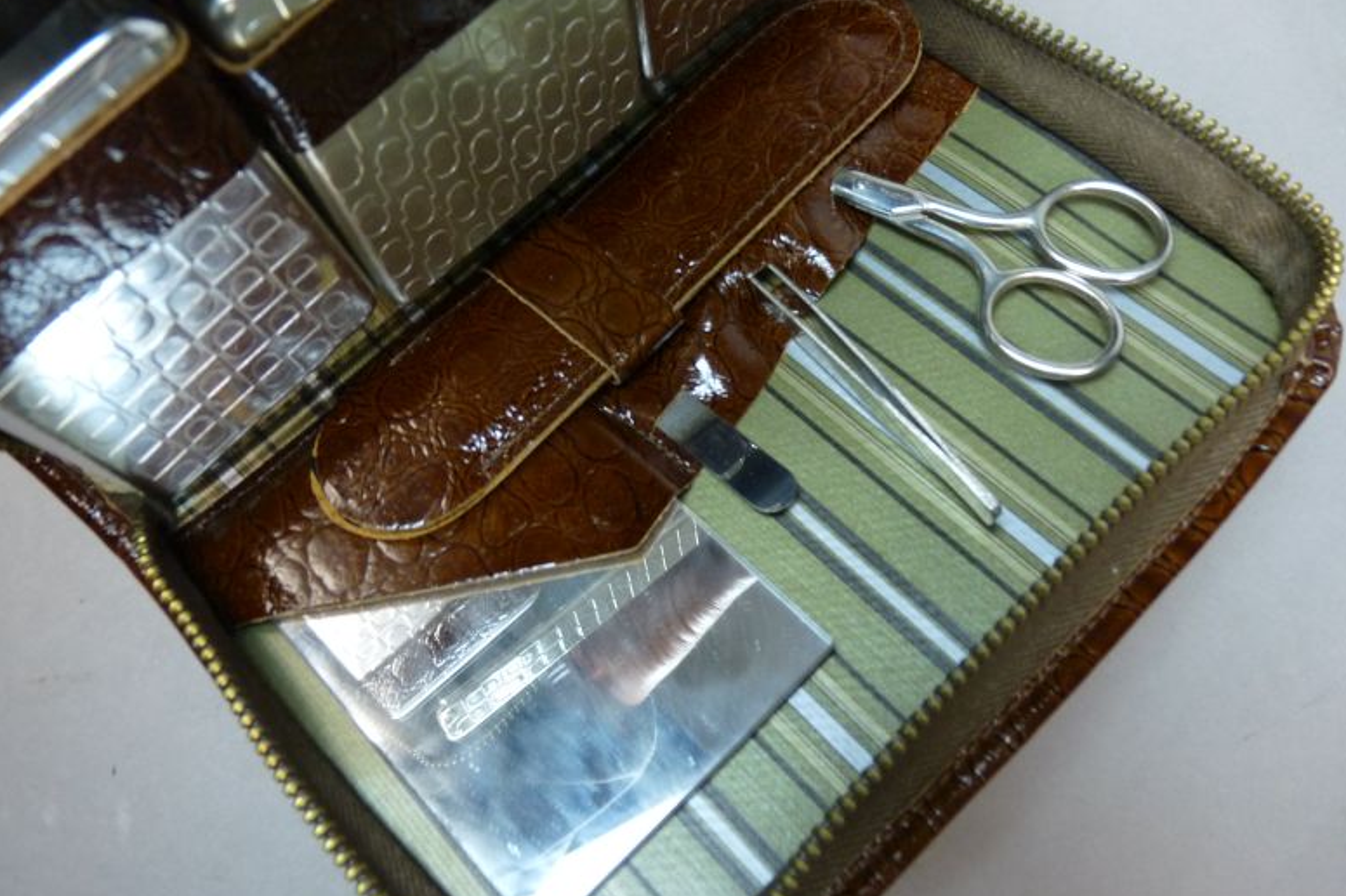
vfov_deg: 44.9
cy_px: 465
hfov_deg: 63.7
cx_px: 663
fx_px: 1084
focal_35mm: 29
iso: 320
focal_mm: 4.8
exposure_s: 1/30
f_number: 2.8
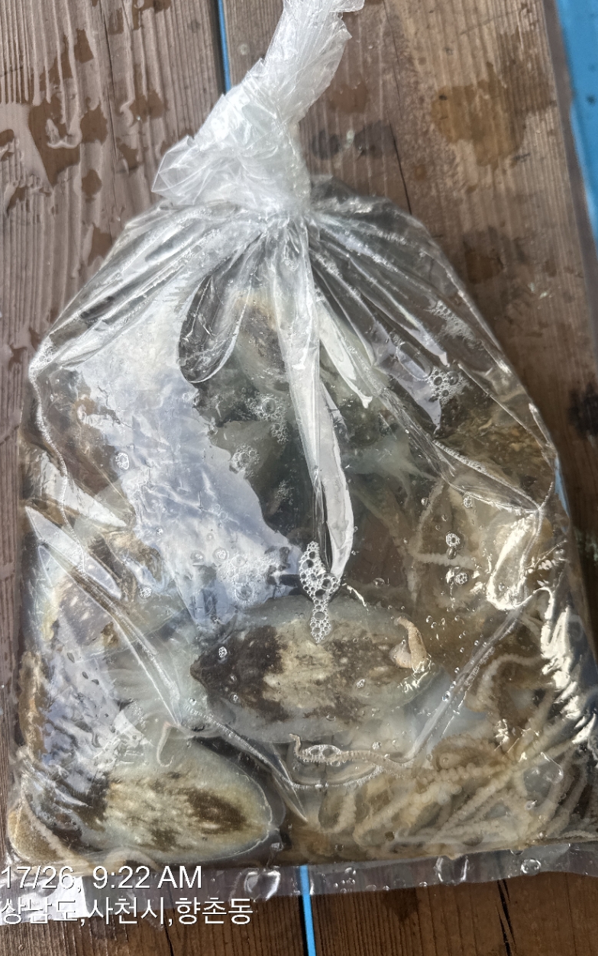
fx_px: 678
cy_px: 470
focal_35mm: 26
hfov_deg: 47.6
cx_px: 309
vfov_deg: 70.4
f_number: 1.78
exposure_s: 1/445
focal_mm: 6.76
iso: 80
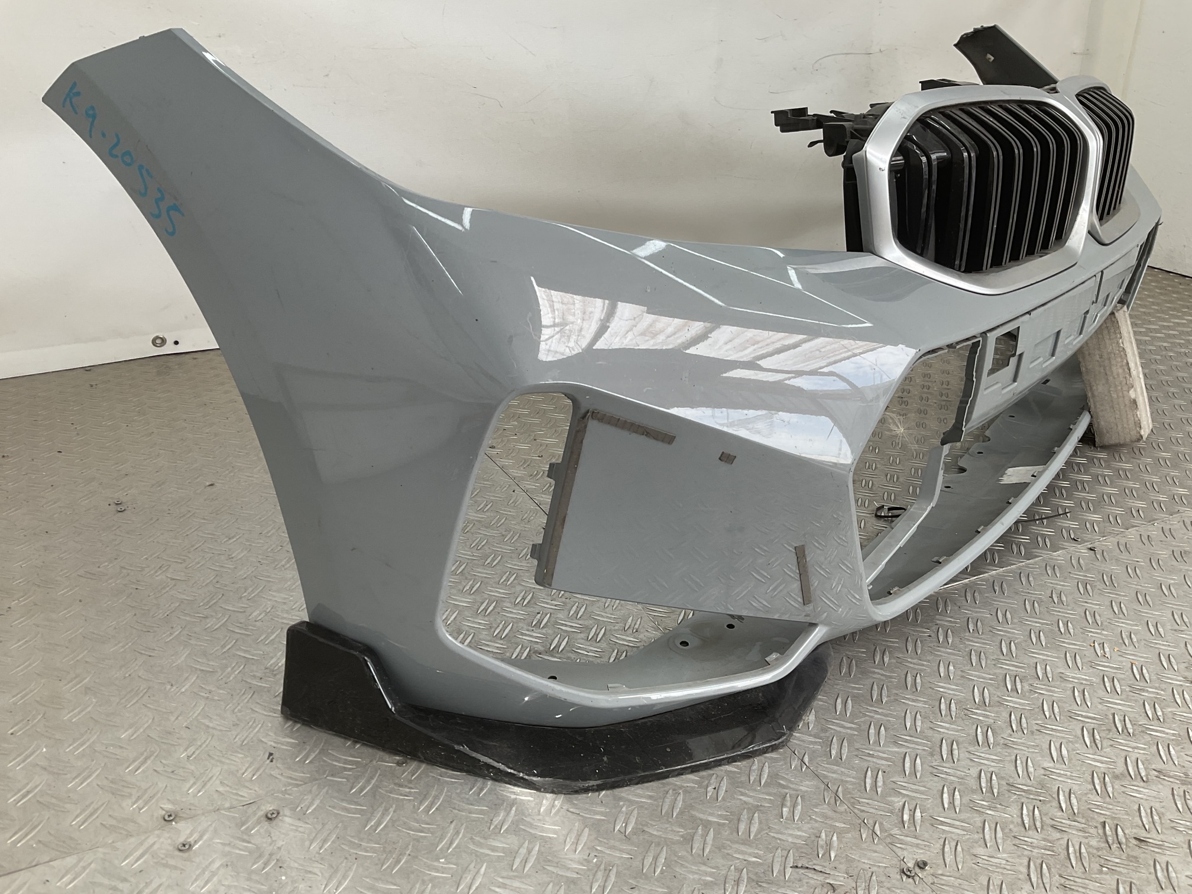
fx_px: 999
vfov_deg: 48.2
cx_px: 596
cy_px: 447
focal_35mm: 29
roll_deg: -4.1
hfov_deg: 61.7
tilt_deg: -25.0
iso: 16
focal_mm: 3
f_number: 1.8
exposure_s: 1/164
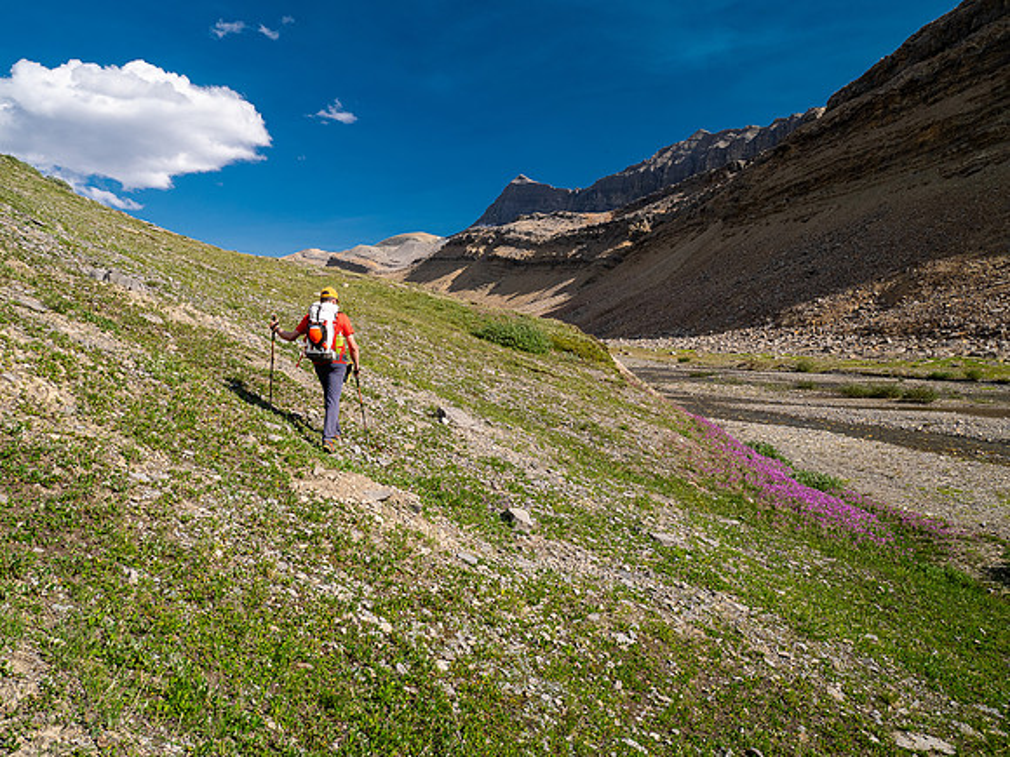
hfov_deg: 71.6
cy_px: 378
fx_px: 700
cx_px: 505
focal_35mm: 24
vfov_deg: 56.8
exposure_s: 1/160
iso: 200
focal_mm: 12
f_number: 8
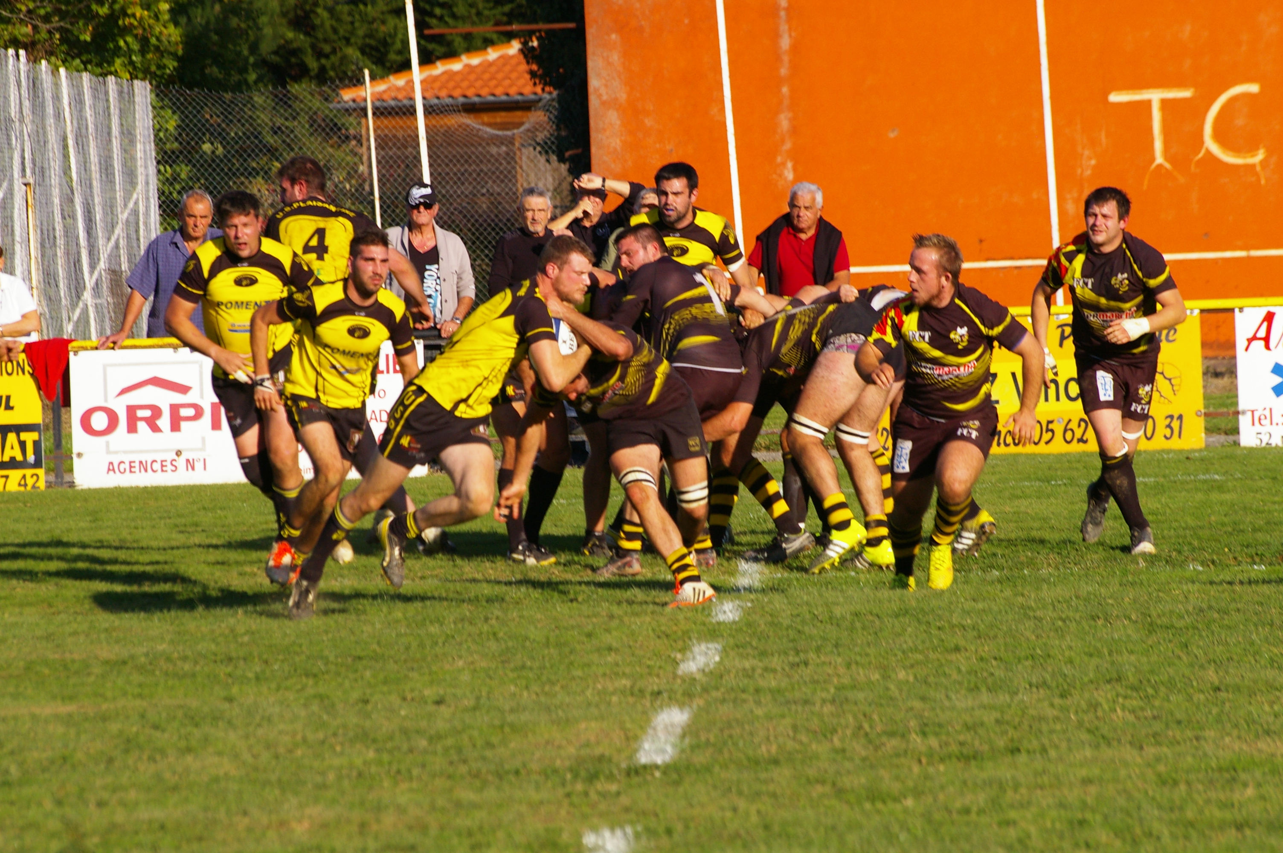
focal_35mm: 360
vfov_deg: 3.8
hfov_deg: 5.7
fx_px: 12819
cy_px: 426
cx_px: 642
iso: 400
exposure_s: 1/750
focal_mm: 240
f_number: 9.5
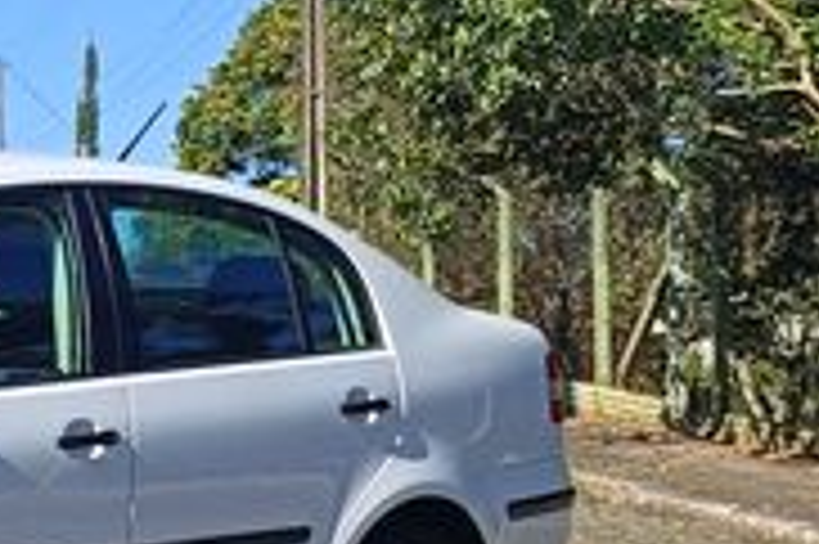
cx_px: -202
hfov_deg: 25.4
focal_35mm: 70
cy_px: 427
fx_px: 1591
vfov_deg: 19.2
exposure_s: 1/1145
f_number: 1.5
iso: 61
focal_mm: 4.94
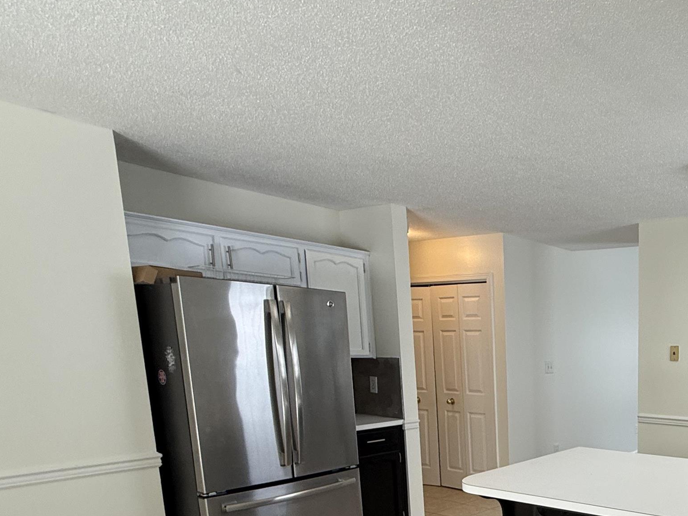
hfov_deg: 52.4
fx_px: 557
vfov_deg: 46.1
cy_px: 439
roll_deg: -1.2
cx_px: 665
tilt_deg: -8.8
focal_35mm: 28
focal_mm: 2.22
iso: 100
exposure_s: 1/120
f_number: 2.2
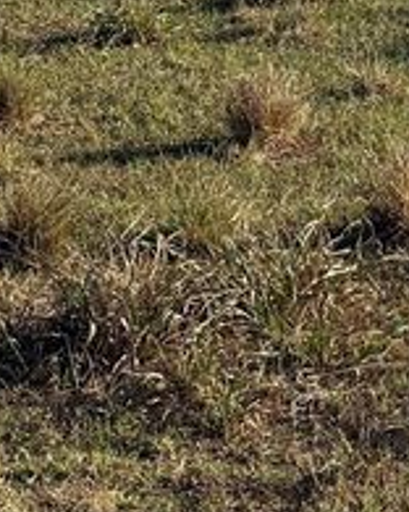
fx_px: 2421
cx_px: 532
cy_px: 4
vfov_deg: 11.9
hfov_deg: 9.5
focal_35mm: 160
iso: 64
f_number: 1.78
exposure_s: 1/4098
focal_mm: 6.76
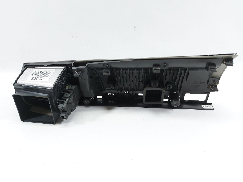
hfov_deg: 71.6
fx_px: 168
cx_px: 122
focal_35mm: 24
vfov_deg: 56.8
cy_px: 91
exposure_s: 1/50
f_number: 1.8
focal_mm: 5.23
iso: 100
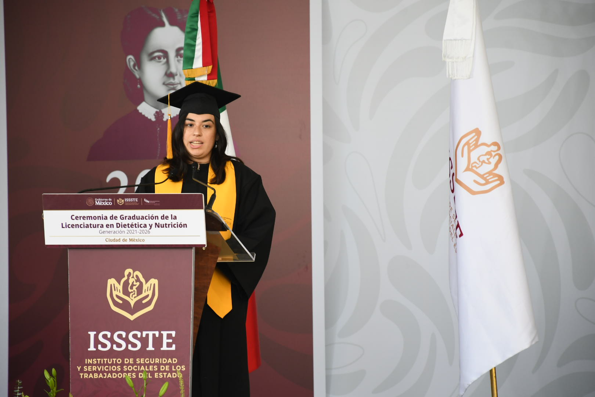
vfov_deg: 6.5
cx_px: 298
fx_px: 3471
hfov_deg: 9.8
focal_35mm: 210
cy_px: 198
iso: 640
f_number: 5.6
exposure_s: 1/125
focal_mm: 140
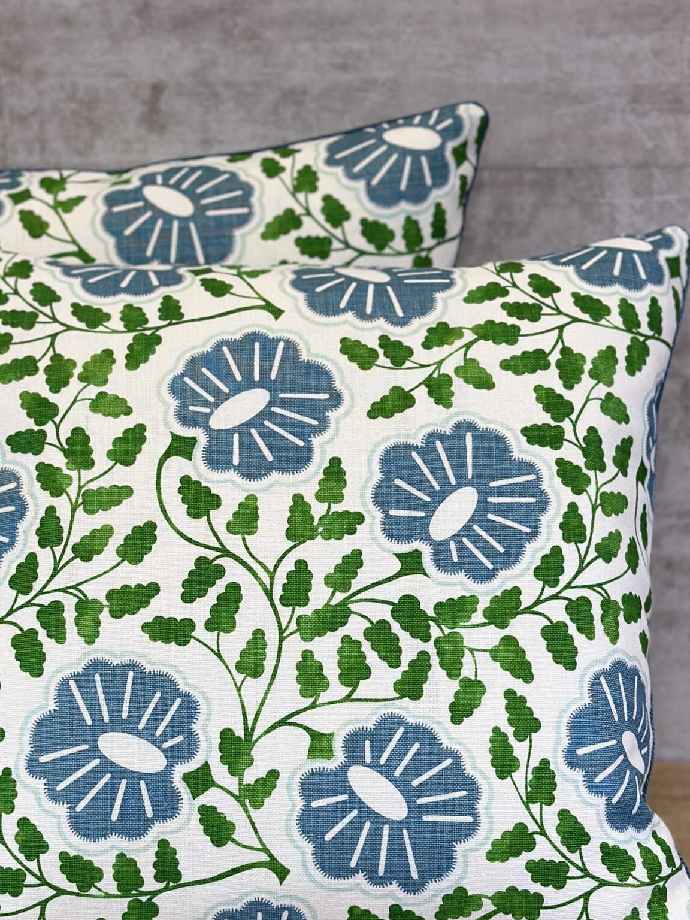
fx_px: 2126
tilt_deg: -16.7
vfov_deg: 24.3
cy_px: 607
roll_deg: +0.2
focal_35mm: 80
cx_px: 250
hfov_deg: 18.4
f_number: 1.78
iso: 80
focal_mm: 6.86
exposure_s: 1/242
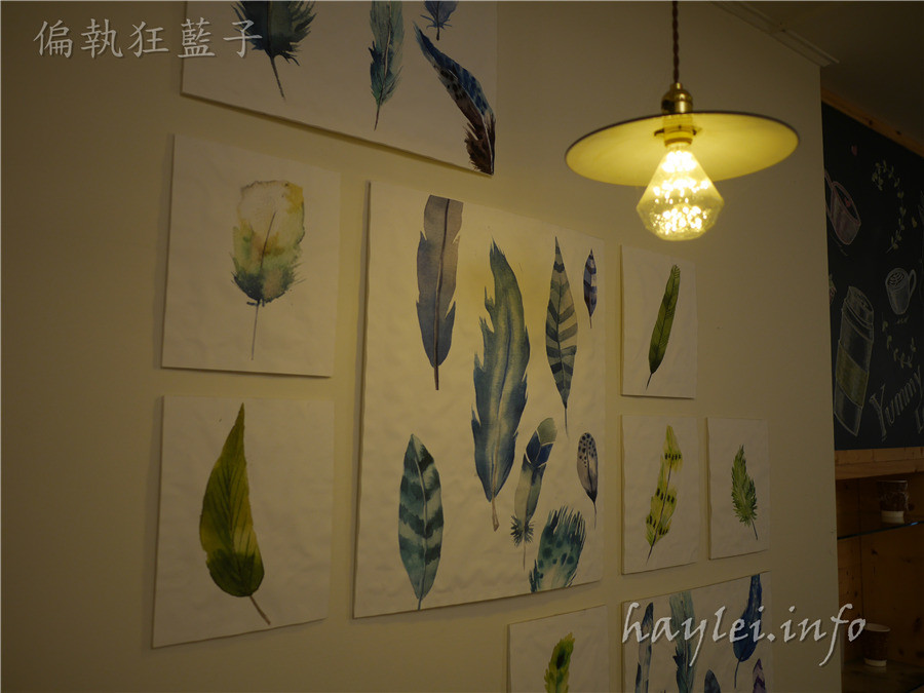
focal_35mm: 30
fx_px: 801
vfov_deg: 46.8
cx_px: 462
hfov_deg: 60.0
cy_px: 346
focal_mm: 15
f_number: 1.7
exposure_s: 1/100
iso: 200
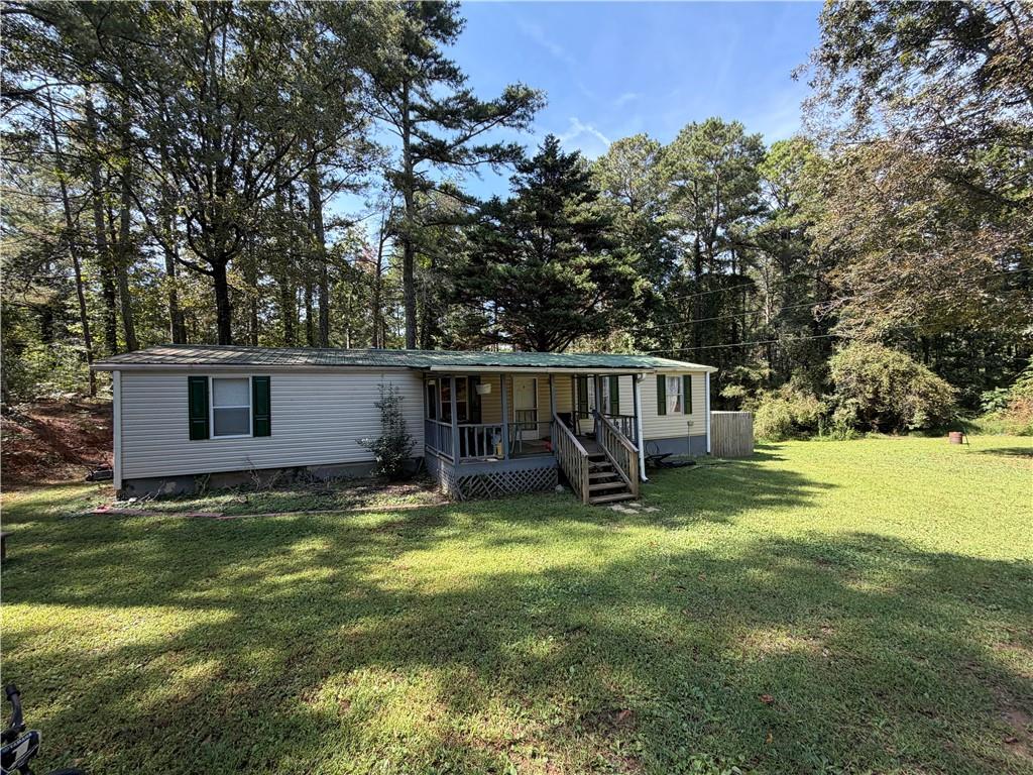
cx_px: 516
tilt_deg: +0.6
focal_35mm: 14
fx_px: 418
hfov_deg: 102.1
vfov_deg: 85.7
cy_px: 388
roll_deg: +1.4
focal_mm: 2.22
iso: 50
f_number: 2.2
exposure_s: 1/281
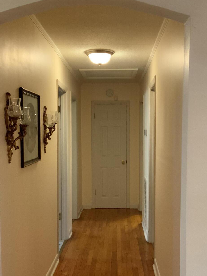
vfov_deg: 40.3
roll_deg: -0.6
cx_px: 114
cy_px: 164
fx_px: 375
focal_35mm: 47
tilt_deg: -3.8
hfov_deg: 30.9
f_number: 1.8
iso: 200
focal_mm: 3
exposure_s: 1/40
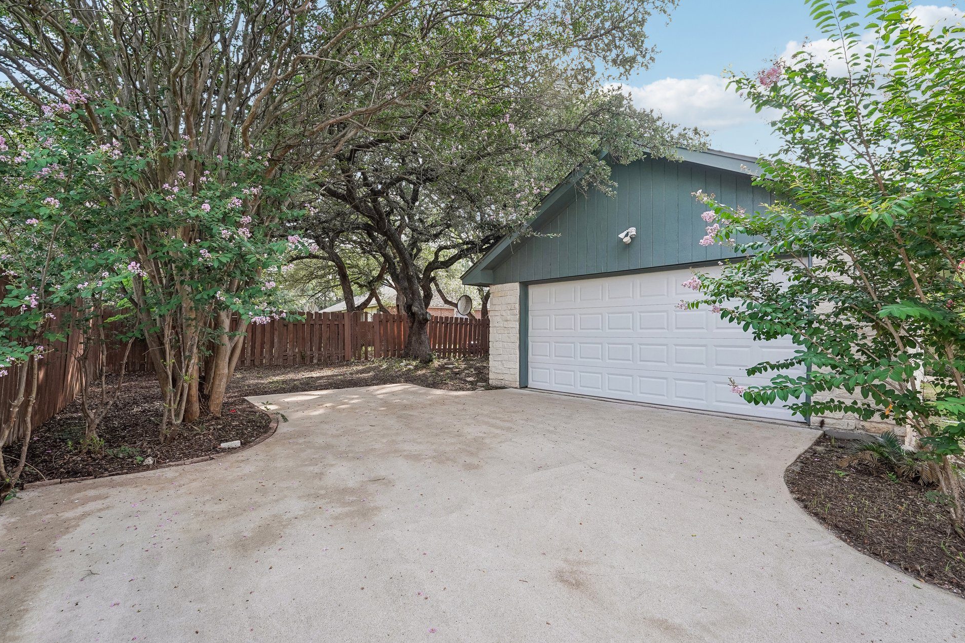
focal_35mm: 15
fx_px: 402
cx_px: 498
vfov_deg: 77.3
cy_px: 336
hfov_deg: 100.4
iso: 400
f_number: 8
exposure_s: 1/125
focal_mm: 14
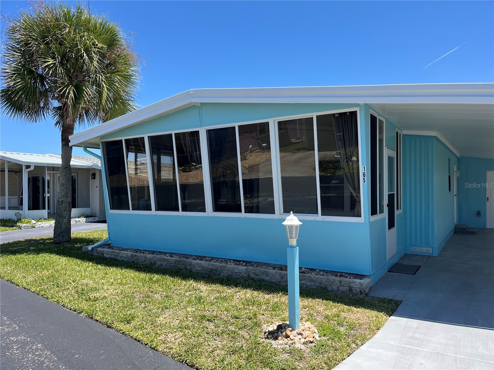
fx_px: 371
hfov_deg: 67.3
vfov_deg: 53.1
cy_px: 185
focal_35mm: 26
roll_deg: +0.0
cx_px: 247
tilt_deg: +1.3
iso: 50
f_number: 1.6
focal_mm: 5.1
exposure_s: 1/2101
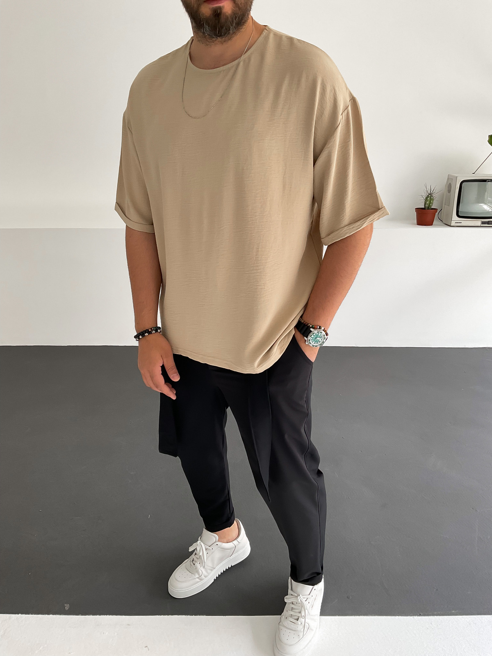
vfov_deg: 61.7
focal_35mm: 29
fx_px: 550
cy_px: 328
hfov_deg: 48.2
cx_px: 246
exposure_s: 1/120
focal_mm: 3
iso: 40
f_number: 1.8
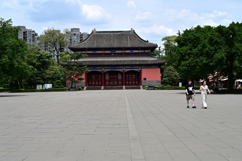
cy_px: 80
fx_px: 329
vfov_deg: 27.5
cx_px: 121
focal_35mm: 49
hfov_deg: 40.3
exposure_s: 1/320
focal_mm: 49
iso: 100
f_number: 8
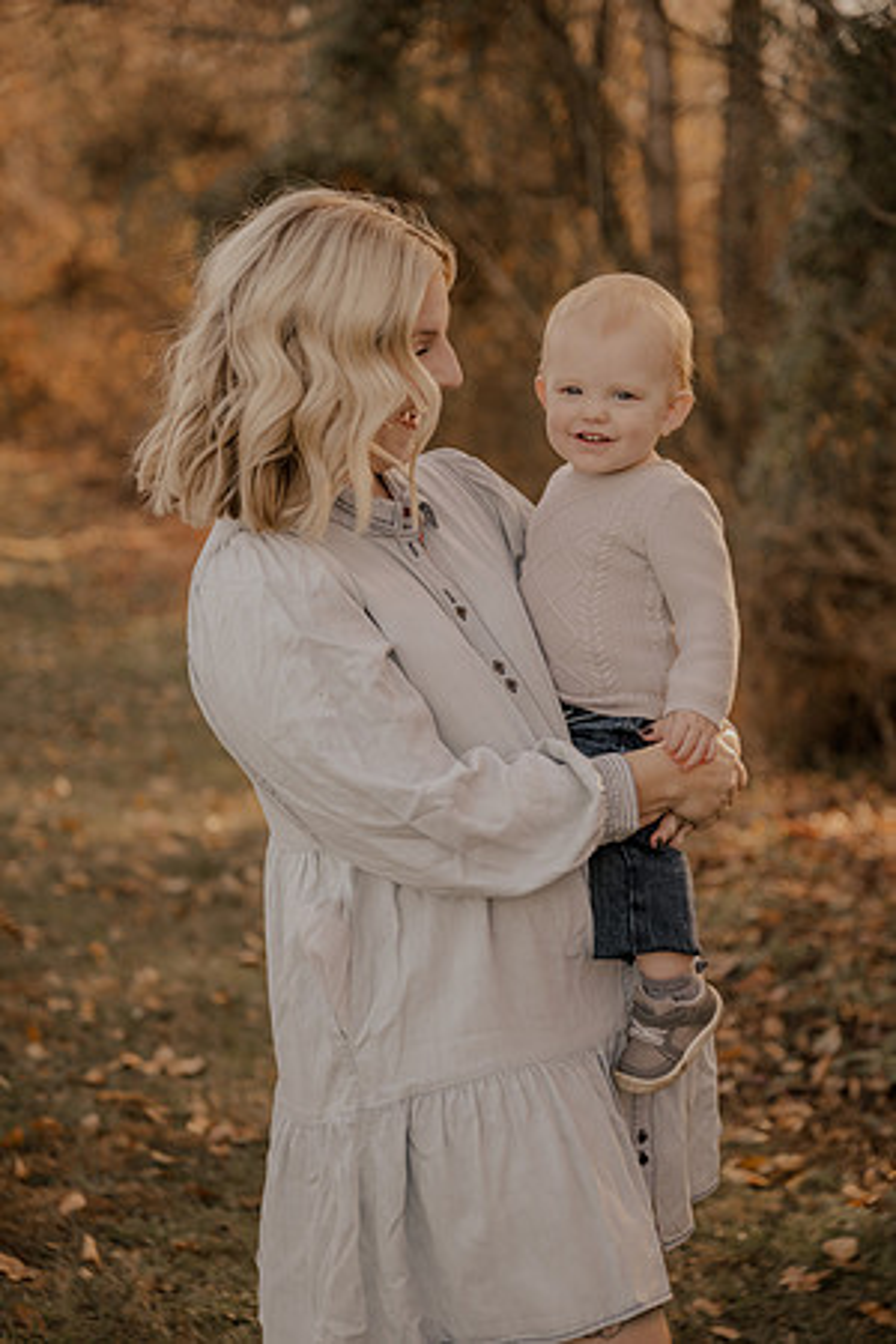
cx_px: 448
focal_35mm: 70
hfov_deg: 19.5
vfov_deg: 28.8
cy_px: 672
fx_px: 2613
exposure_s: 1/320
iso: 200
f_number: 2.8
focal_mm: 70
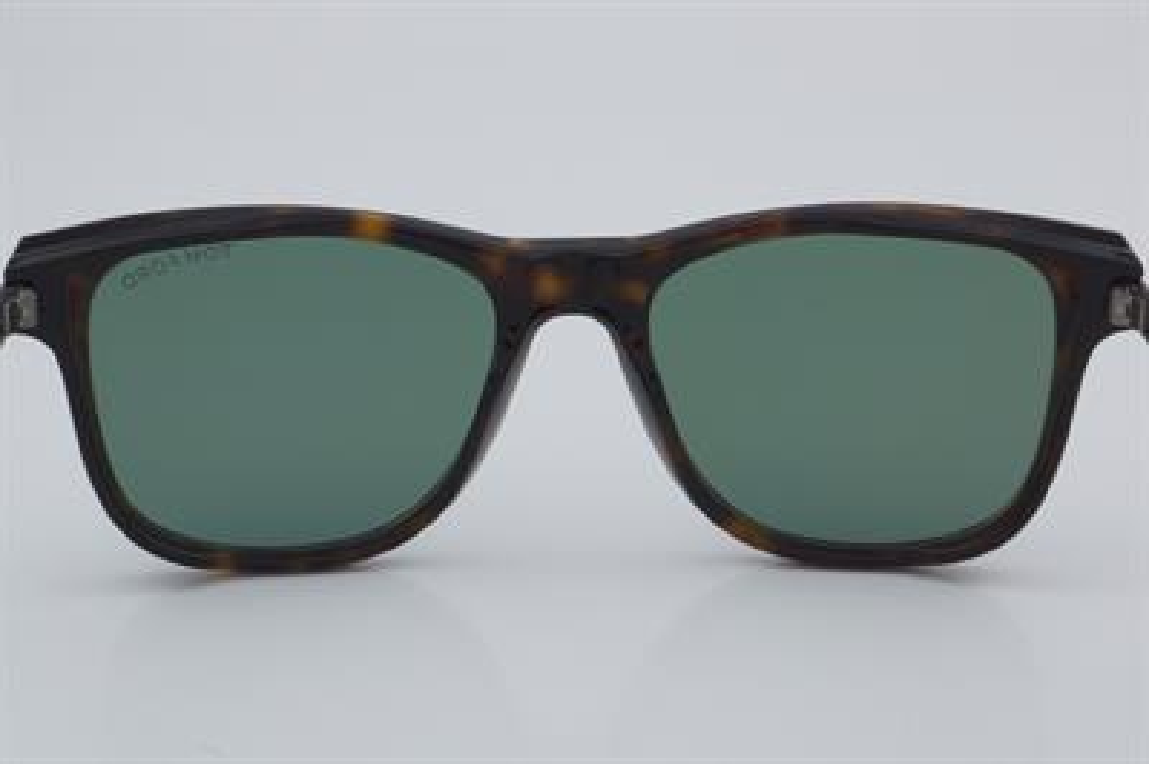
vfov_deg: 18.2
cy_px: 382
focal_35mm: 75
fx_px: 2392
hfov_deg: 27.0
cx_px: 574
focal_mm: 50
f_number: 32
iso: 100
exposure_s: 1/4
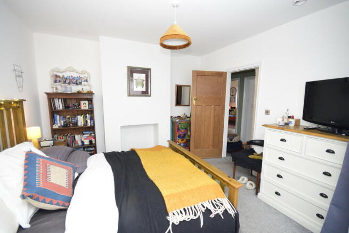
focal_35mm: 15
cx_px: 174
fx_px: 145
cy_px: 116
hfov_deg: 100.4
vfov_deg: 77.4
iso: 1600
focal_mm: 10
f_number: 7.1
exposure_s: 1/60
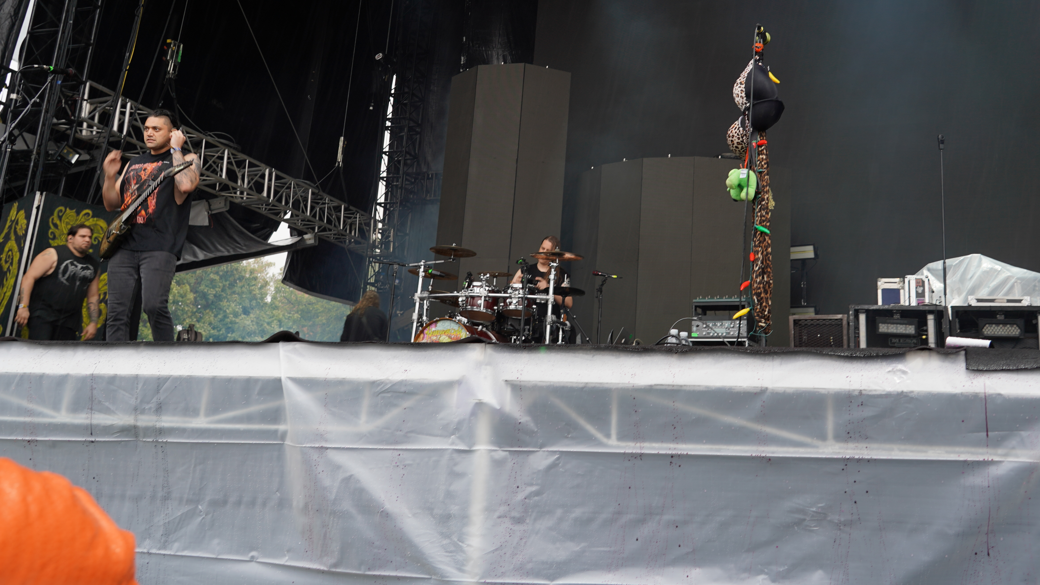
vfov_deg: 29.9
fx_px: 1076
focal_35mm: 39
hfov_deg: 51.5
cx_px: 583
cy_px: 142
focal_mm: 29
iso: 100
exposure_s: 1/60
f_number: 5.6
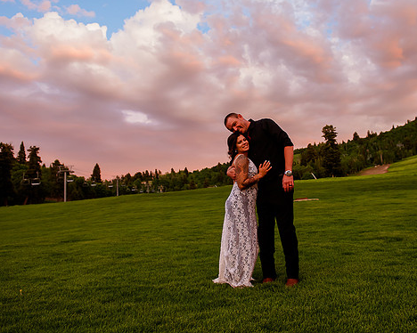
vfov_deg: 42.2
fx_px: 432
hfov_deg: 51.3
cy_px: 150
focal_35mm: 35
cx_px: 241
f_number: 3.2
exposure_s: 1/250
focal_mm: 24
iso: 2000
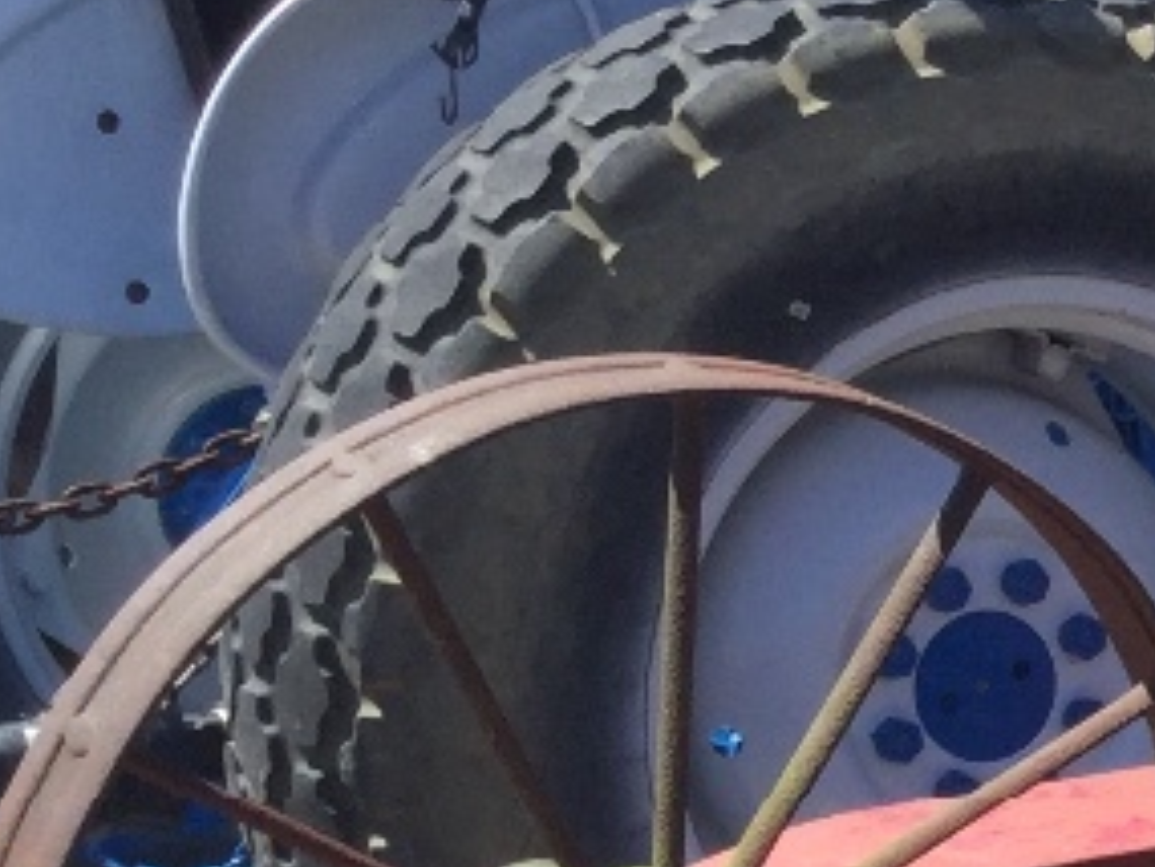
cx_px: 2294
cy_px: 1118
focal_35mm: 139
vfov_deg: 10.5
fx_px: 4640
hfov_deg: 12.5
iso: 25
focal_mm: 3.3
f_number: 2.4
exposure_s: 1/652
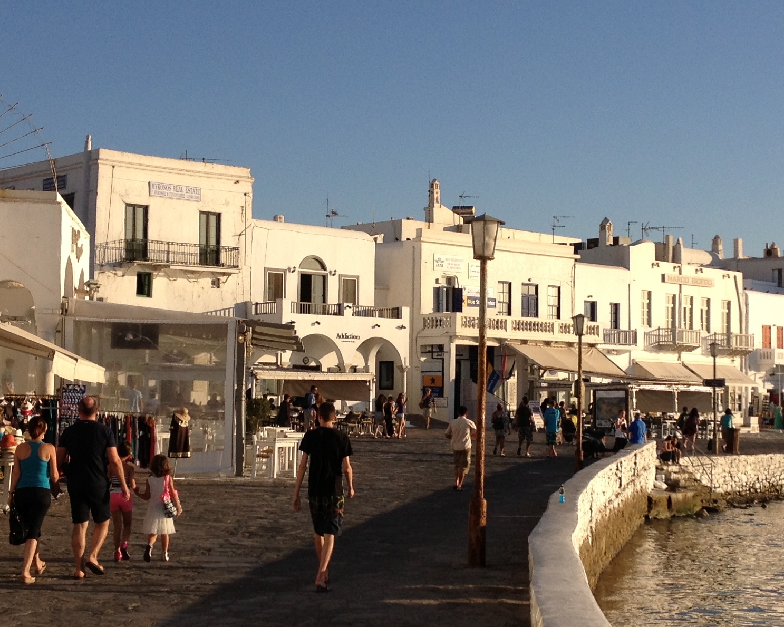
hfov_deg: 25.4
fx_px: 1740
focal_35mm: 75
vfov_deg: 20.4
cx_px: 453
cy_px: 331
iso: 50
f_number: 2.4
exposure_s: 1/1905
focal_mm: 4.28
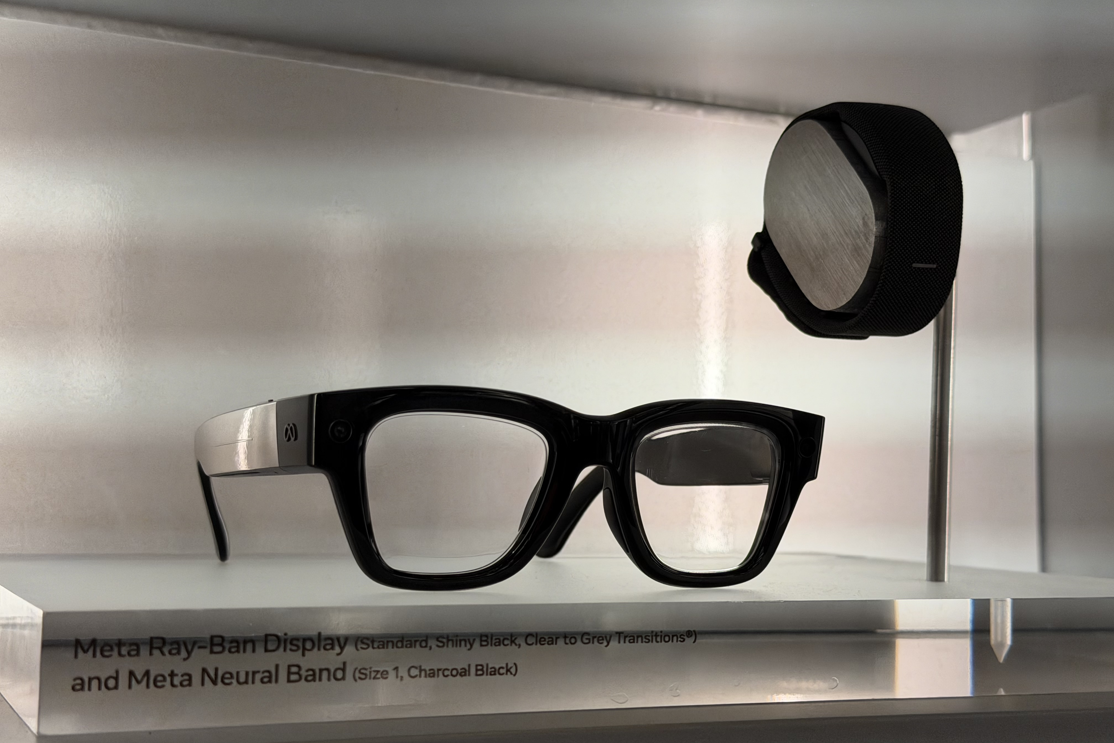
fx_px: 1547
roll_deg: +0.8
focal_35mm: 50
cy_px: 407
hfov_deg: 39.6
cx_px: 558
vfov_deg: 27.0
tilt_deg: +3.8
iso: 100
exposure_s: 1/217
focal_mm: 6.76
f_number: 1.78
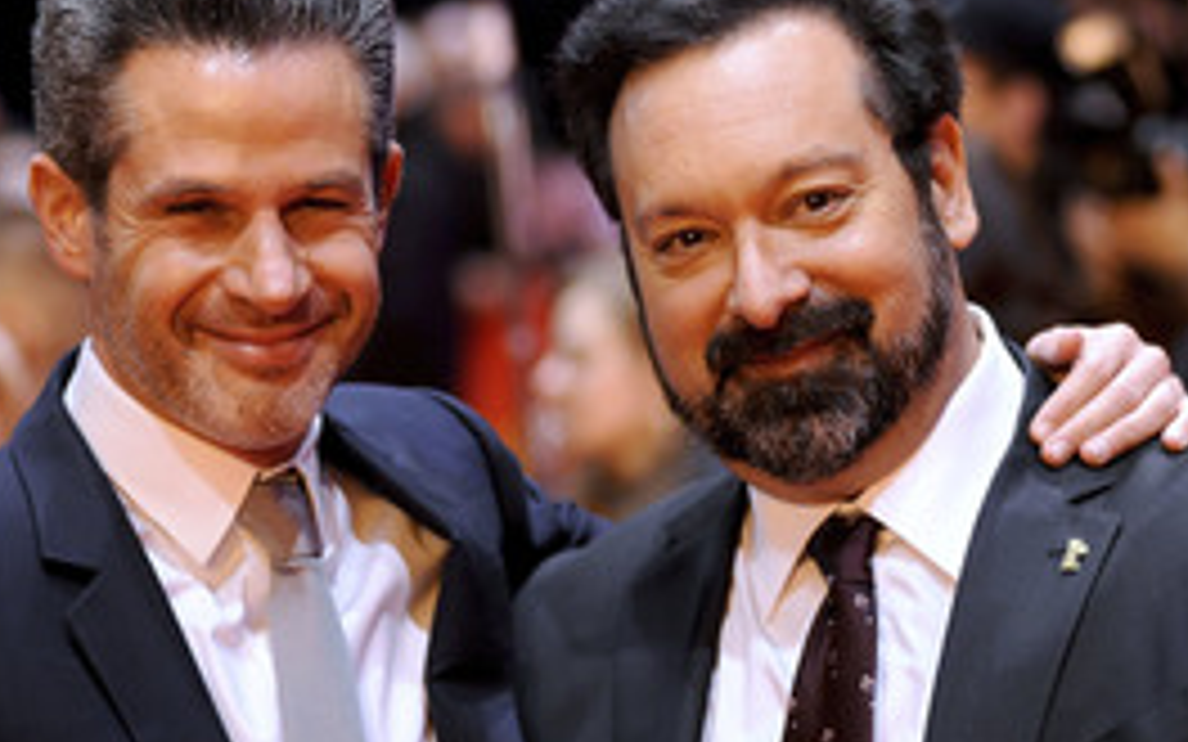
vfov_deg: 7.5
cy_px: 495
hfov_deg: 12.0
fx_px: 5634
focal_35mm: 174
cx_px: 544
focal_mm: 100
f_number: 2.8
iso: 2000
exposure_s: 1/400
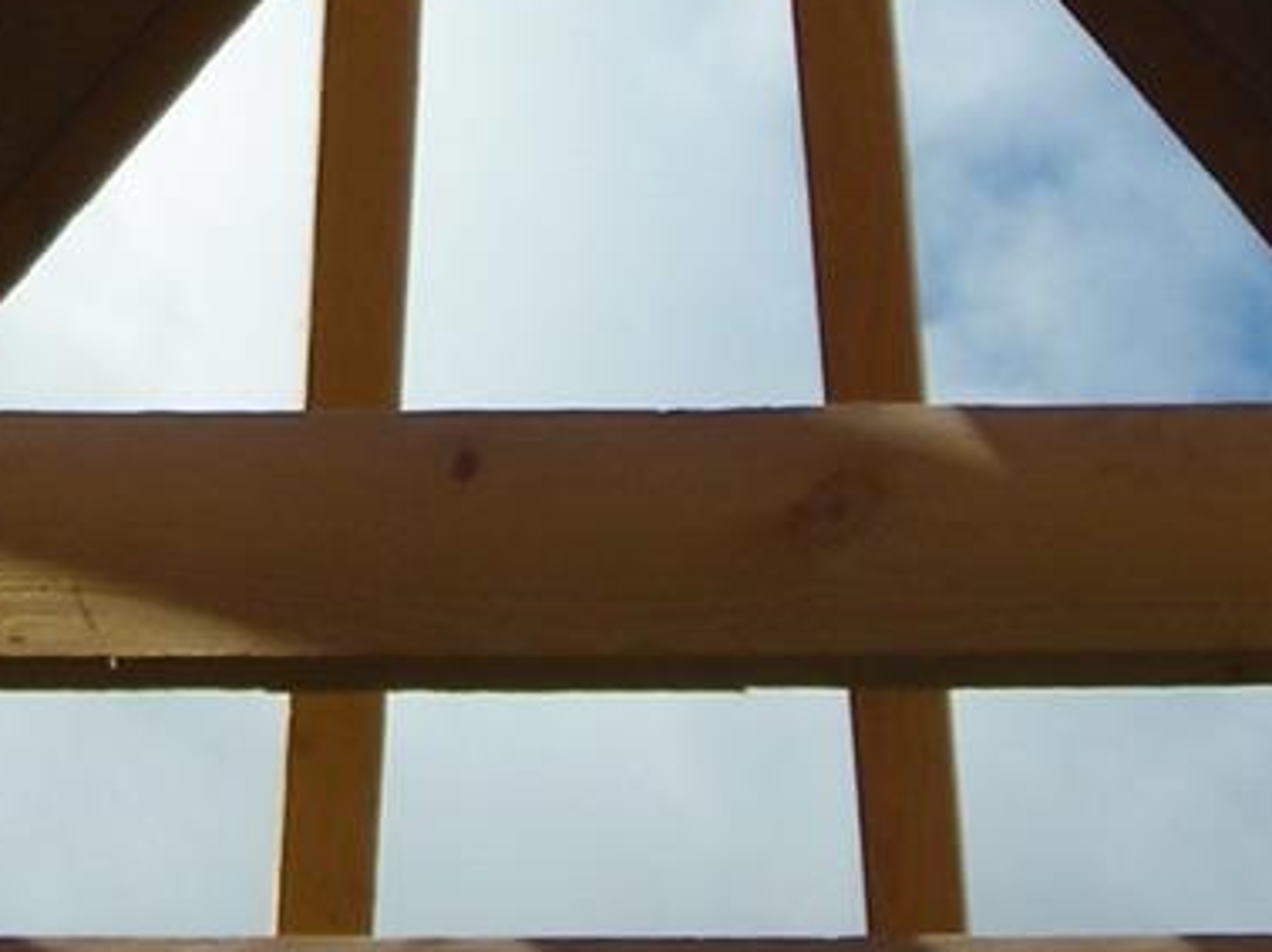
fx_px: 5912
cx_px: 3
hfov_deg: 12.1
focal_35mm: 161
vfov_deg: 9.0
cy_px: -340
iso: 50
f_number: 6.4
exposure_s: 1/266
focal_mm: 6.3
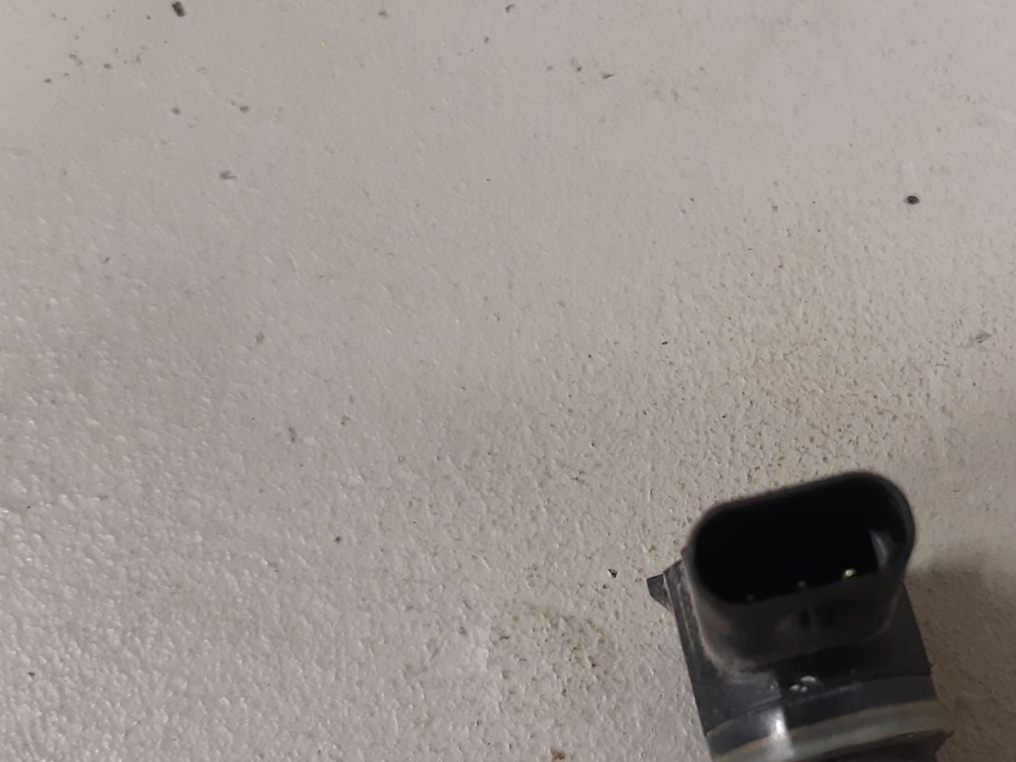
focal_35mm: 49
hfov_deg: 37.8
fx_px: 1438
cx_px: 777
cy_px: 495
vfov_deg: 29.5
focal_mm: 3.93
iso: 200
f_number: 1.7
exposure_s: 1/50
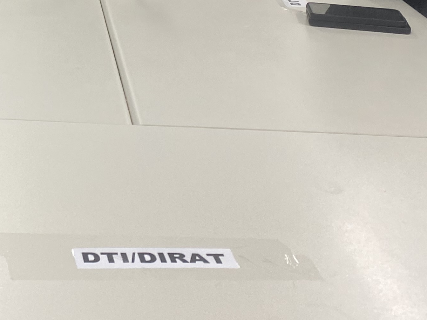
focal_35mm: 78
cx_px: -69
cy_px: -150
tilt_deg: -5.4
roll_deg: -0.7
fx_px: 962
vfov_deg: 17.2
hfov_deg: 23.2
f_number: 1.8
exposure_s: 1/60
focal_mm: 4.25
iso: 80
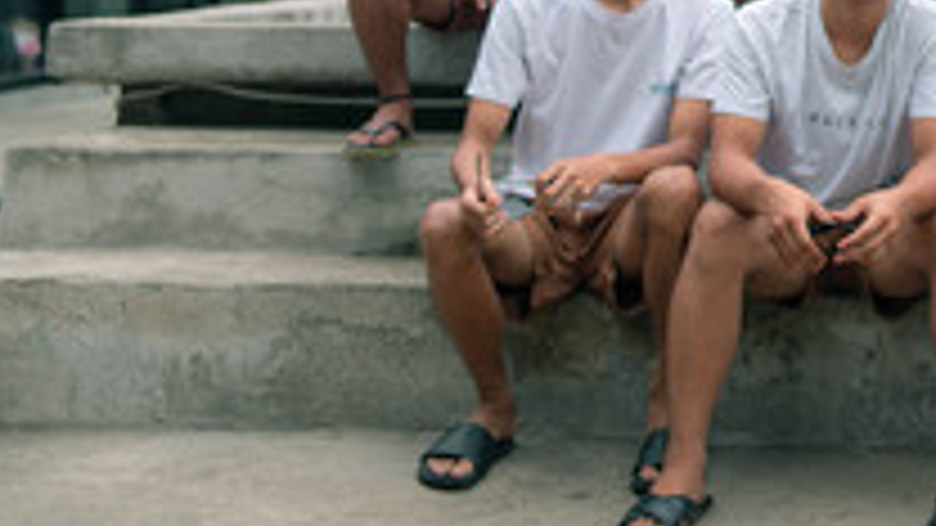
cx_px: 1035
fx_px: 2184
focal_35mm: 88
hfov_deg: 22.8
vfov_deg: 13.5
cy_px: -56
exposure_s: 1/400
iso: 160
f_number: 2
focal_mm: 35
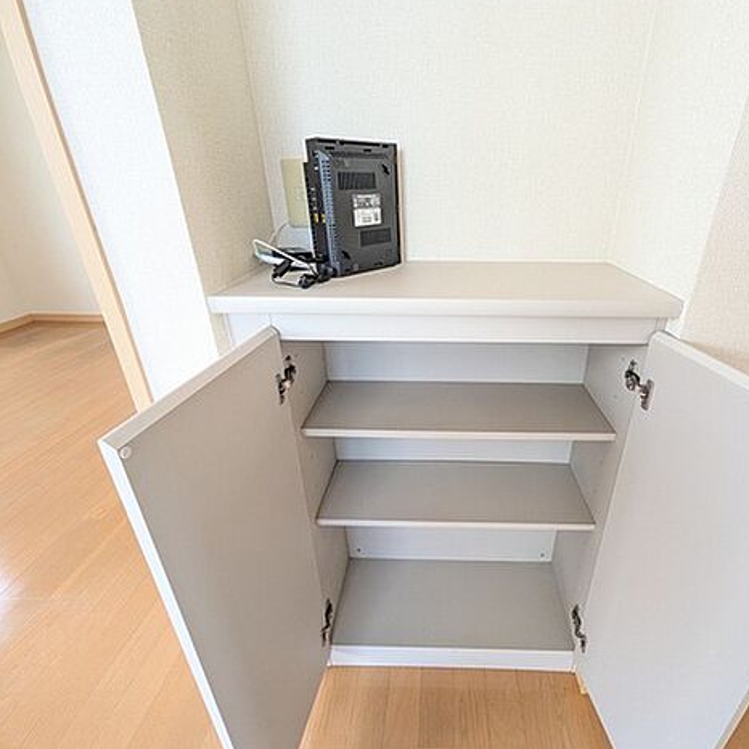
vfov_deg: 84.0
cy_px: 368
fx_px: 416
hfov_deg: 83.3
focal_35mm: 17
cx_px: 436
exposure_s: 1/120
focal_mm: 1.85
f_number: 2.2
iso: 267
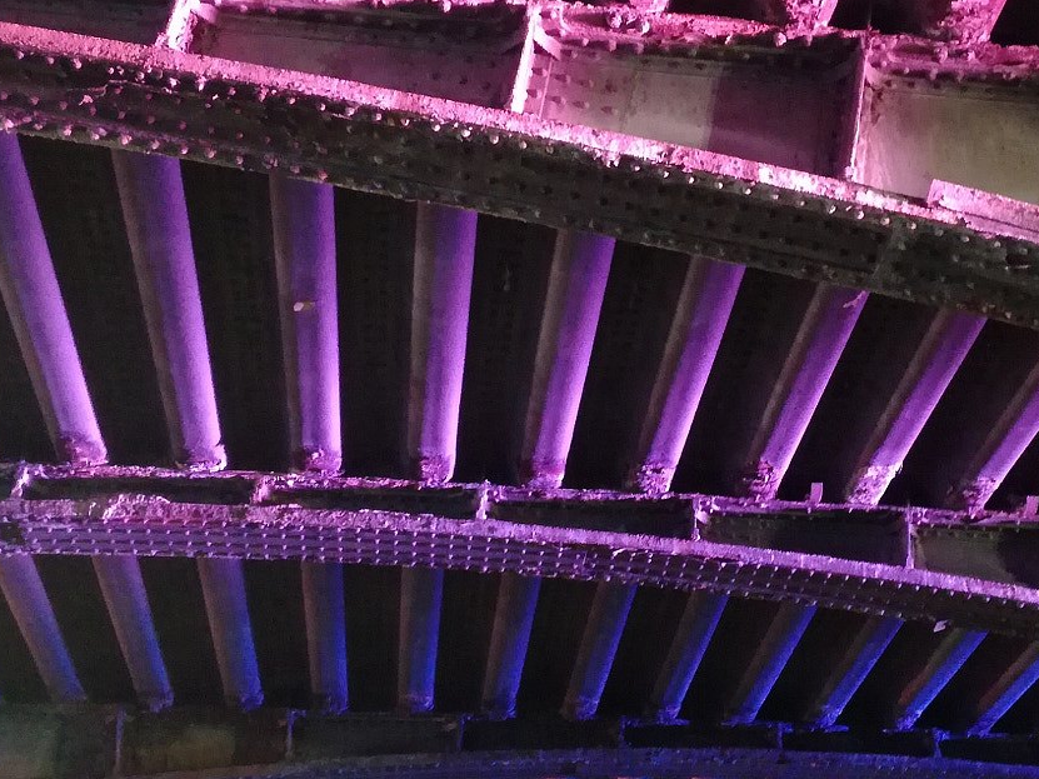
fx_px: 1561
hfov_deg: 36.6
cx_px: 646
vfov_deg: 28.0
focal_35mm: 52
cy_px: 350
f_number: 2
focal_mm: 3.79
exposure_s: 1/16.7
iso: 640
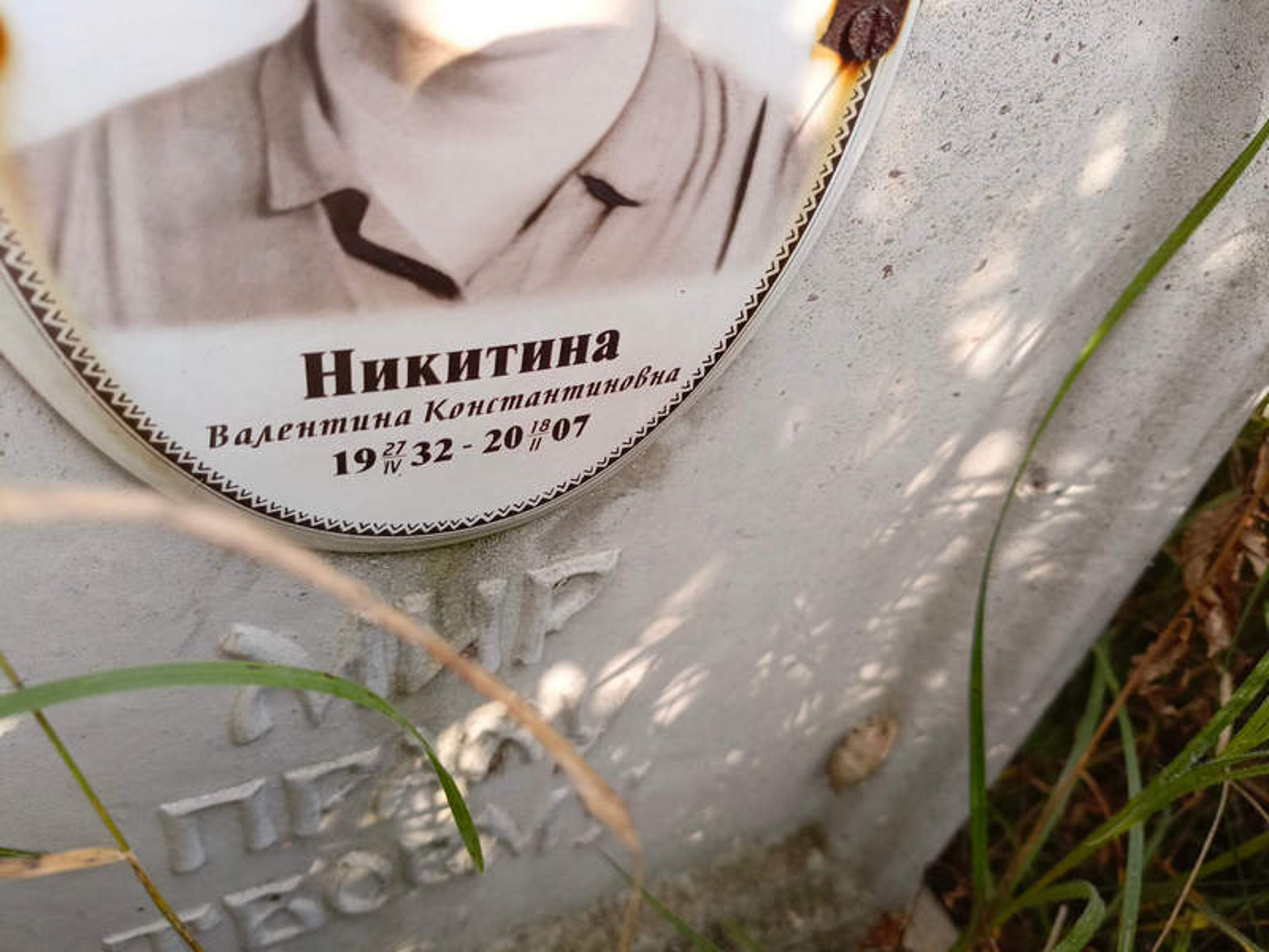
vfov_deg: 54.9
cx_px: 634
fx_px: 916
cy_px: 476
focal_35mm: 25
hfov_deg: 69.4
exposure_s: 1/139
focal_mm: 4.76
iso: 112
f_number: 1.69
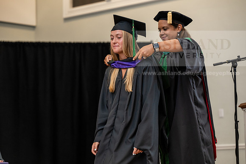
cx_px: 123
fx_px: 752
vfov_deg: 12.5
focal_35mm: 110
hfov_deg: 18.6
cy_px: 82
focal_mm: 110
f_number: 3.5
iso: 1600
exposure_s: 1/200
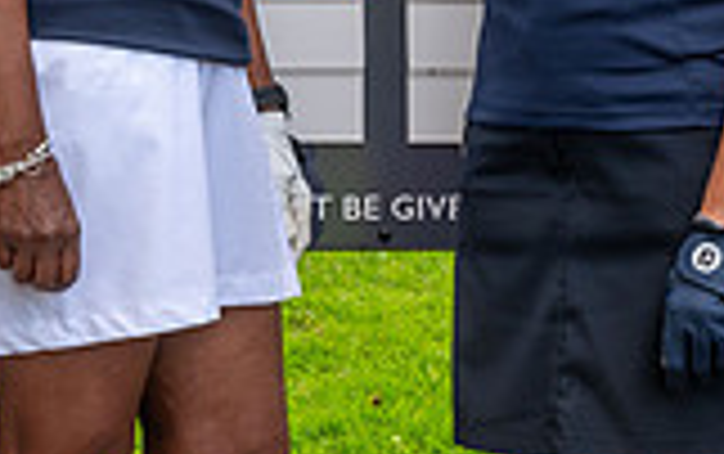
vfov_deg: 7.1
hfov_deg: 11.6
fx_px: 3555
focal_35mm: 180
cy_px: -337
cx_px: 387
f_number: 7.1
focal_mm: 49
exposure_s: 1/125
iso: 160
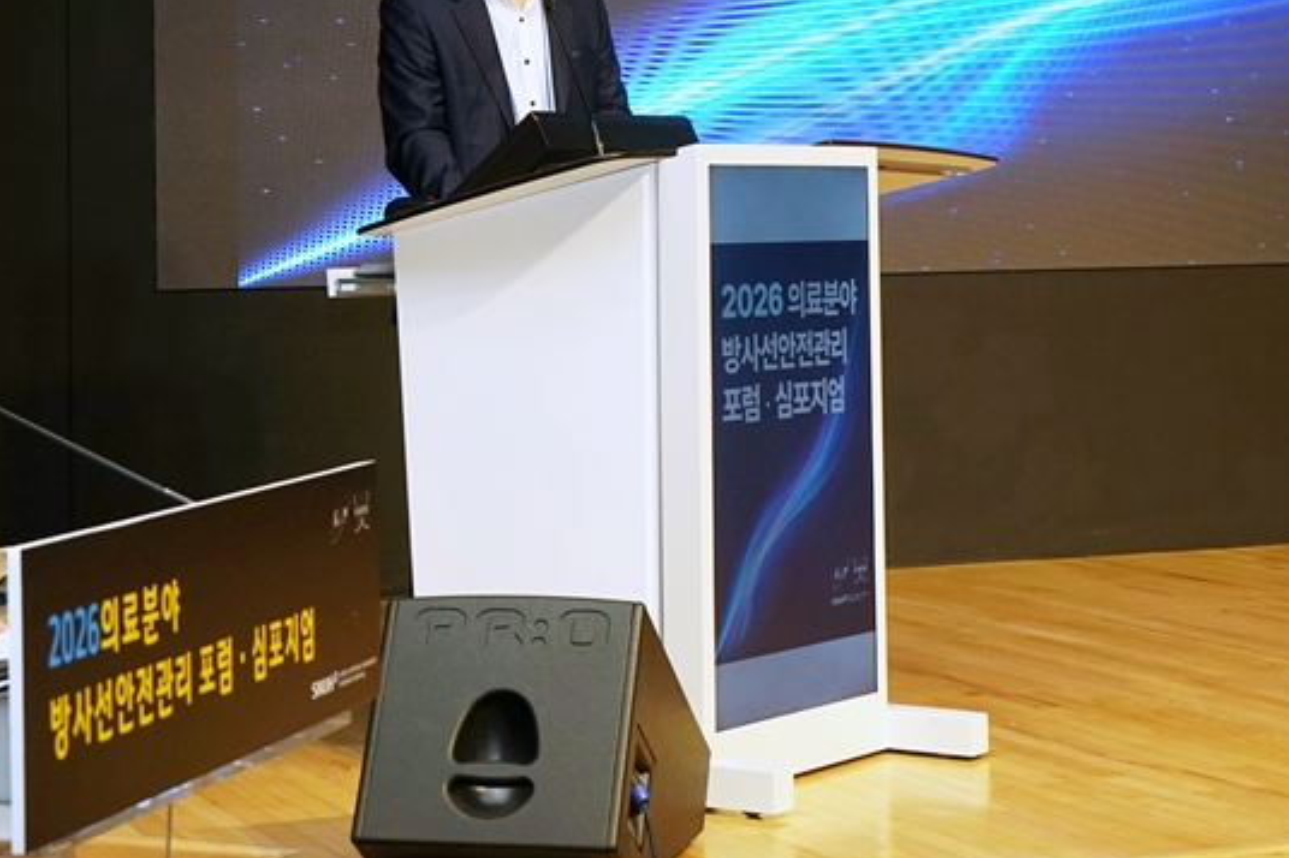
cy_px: 100
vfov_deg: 16.1
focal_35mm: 84
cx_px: 524
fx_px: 3007
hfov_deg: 24.2
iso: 400
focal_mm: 45
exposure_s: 1/100
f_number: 7.1
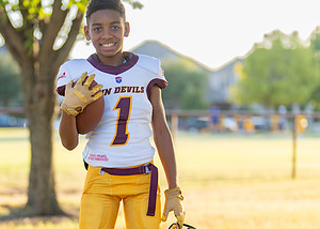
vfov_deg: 13.3
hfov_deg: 18.7
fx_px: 972
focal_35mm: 107
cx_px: 136
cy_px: 174
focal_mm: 50
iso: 100
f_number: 1.2
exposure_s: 1/1000
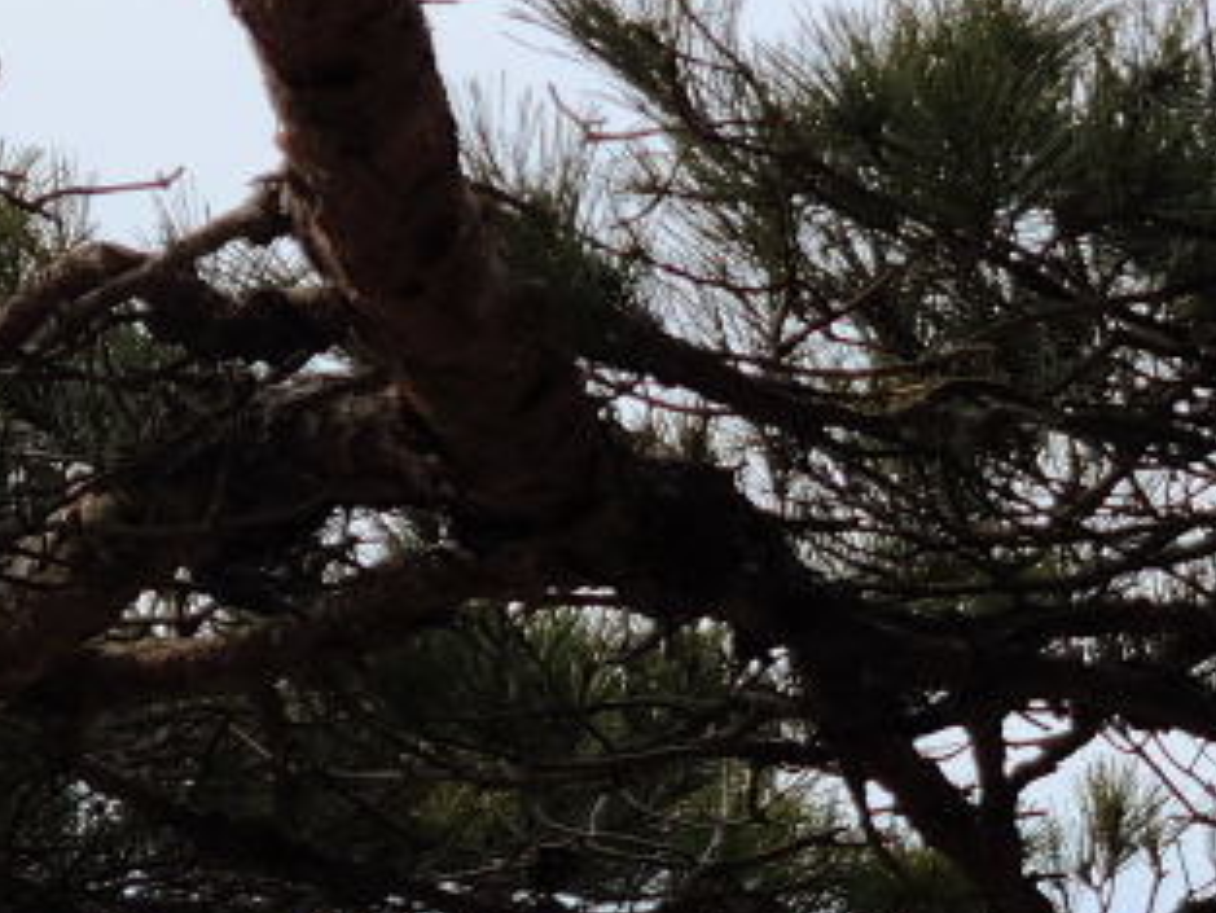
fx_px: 5974
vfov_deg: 8.4
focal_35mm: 170
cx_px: 2055
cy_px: 1657
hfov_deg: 11.0
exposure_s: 1/473
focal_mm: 5.9
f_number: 2
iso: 25
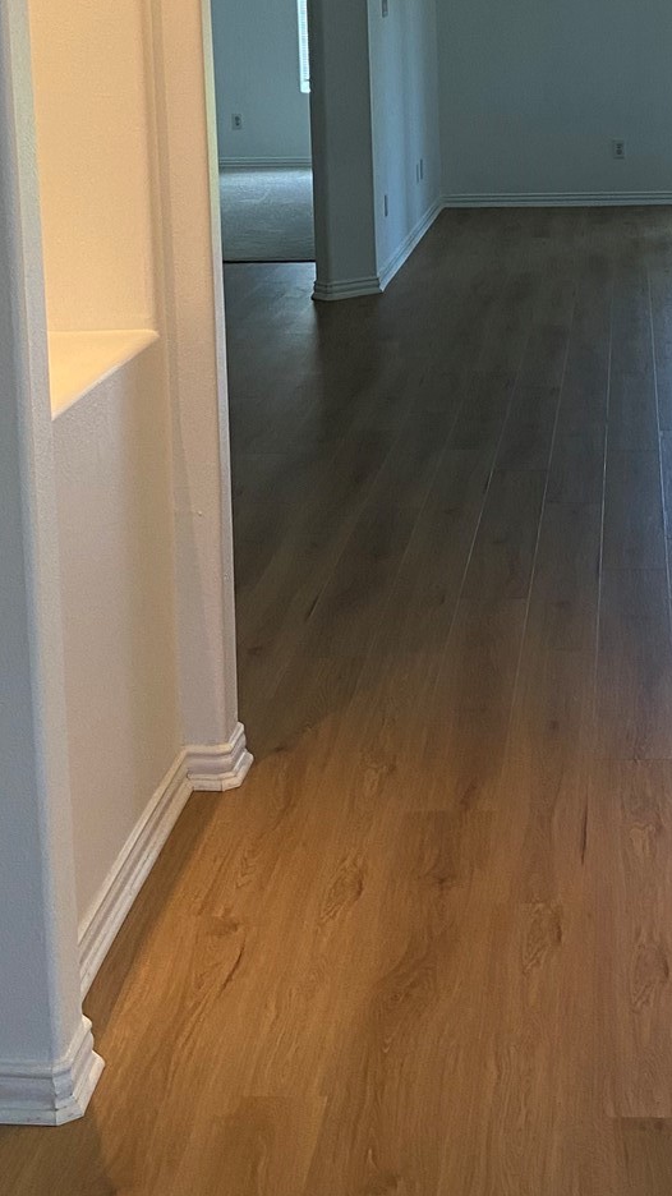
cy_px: 236
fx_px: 1965
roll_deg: +1.8
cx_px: 521
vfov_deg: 32.9
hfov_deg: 19.2
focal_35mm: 62
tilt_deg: -7.1
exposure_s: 1/60
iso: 80
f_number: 1.8
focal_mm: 4.25
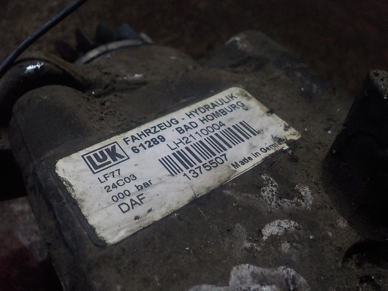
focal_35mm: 30
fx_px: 336
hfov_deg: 60.0
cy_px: 146
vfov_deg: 46.8
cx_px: 194
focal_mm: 4.1
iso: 800
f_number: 3.3
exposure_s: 1/30
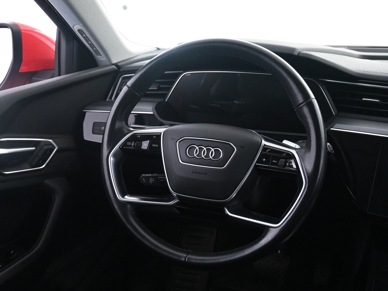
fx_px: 467
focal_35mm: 42
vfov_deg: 34.6
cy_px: 151
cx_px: 203
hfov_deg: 45.1
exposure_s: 1/60
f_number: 4
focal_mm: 21
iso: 4000
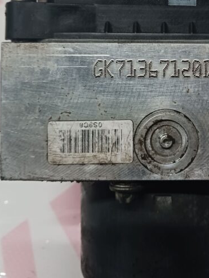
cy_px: 54
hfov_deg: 28.0
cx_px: 168
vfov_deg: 36.2
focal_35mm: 51
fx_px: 410
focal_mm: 4
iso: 320
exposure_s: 1/25
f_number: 1.8
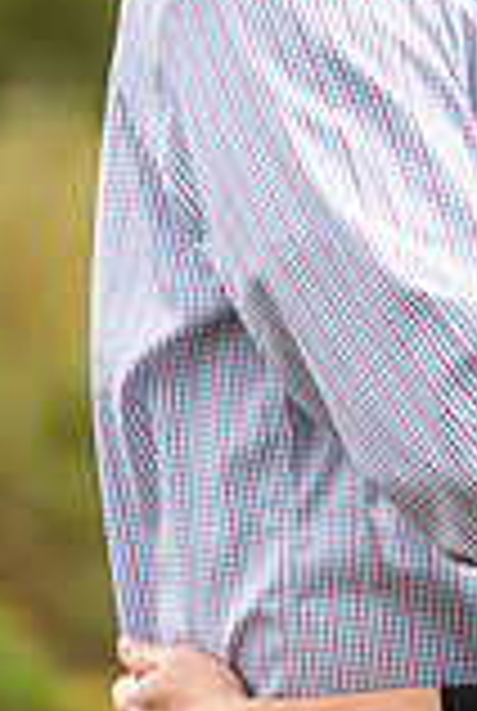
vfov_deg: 3.6
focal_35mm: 568
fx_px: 11239
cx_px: 634
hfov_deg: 2.4
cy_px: 117
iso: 250
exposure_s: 1/200
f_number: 3.5
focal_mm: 200
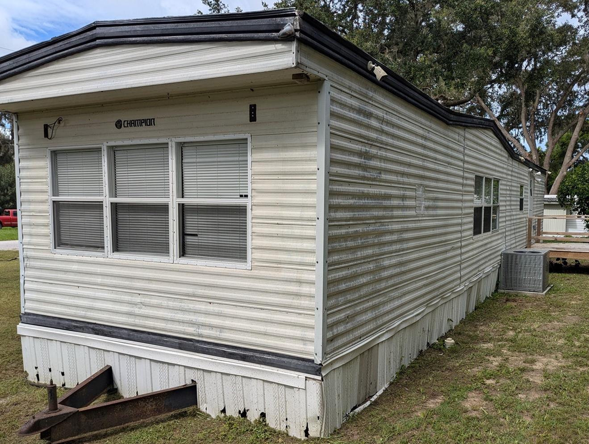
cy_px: 247
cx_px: 342
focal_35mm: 29
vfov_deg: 48.2
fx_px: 494
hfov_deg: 61.3
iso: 28
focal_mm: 6.81
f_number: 1.85
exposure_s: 1/1381
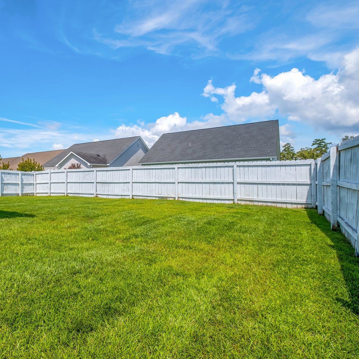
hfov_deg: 70.1
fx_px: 235
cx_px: 92
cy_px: 184
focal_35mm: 20
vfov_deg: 74.8
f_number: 8
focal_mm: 10
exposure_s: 1/640
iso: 250
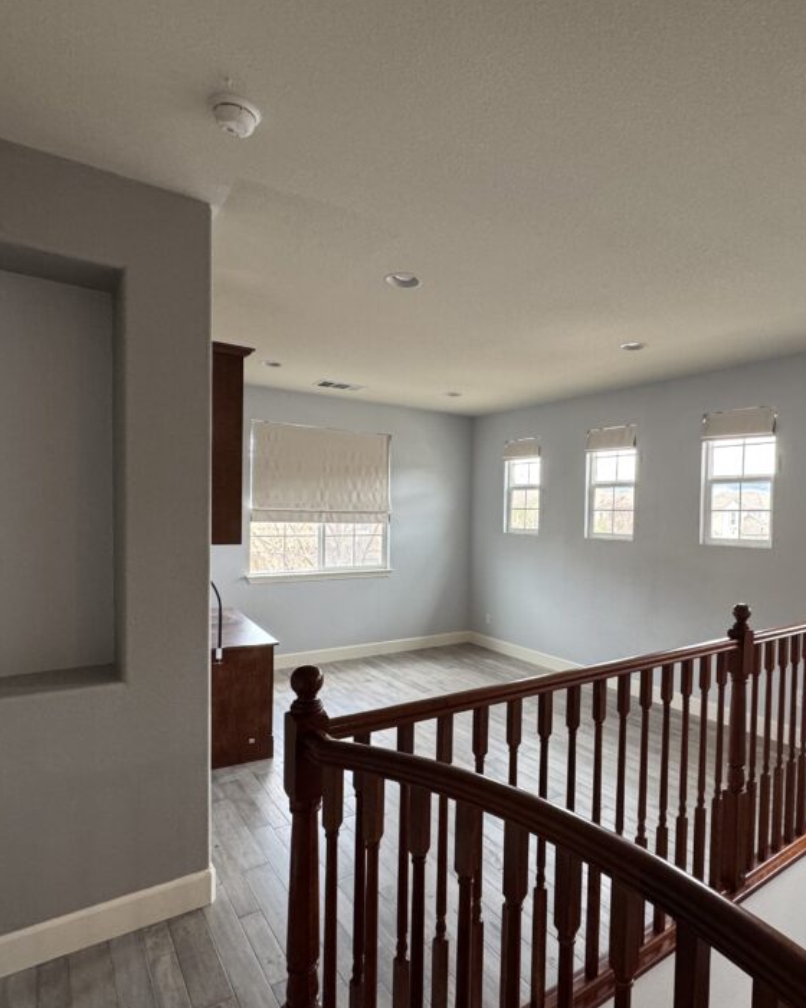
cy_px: 533
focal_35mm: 20
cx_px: 481
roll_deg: -0.7
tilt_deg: -2.6
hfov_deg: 67.5
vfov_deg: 80.3
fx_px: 596
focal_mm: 2.22
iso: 250
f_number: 2.2
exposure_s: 1/120
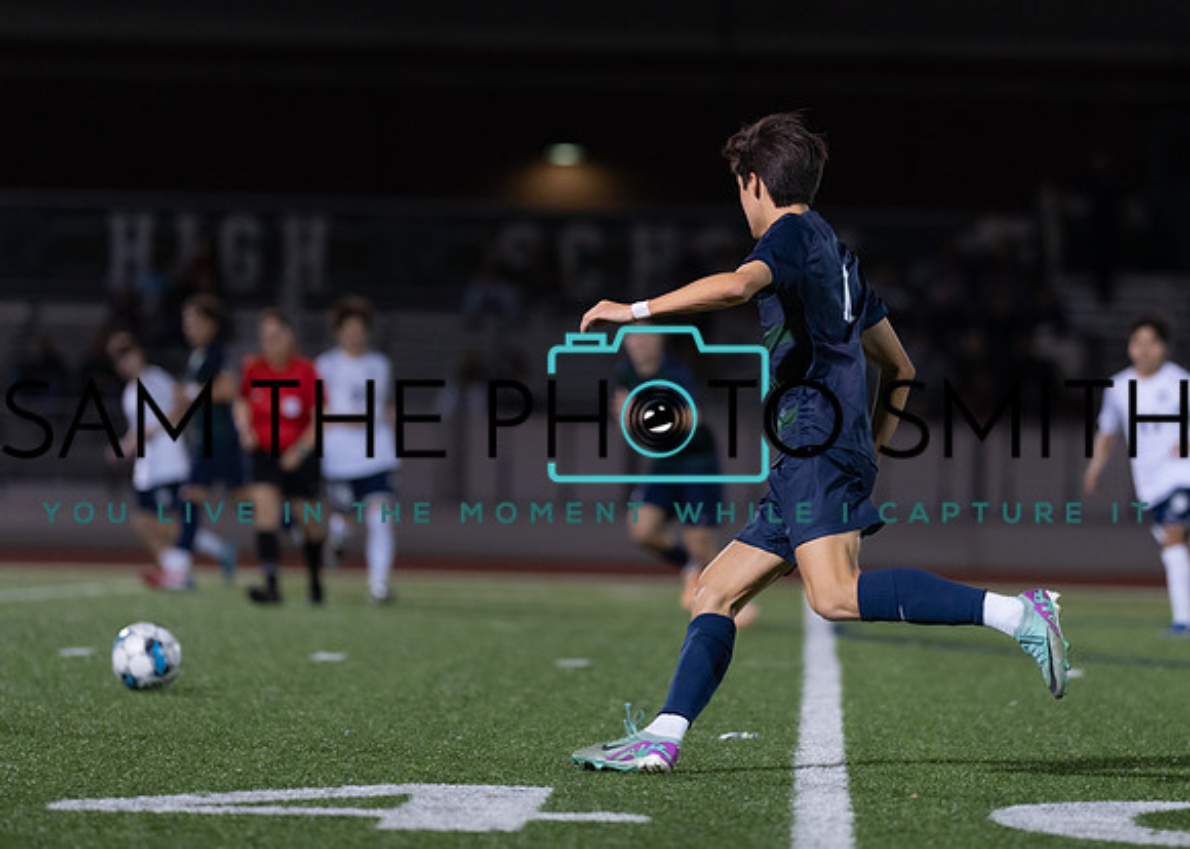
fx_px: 6769
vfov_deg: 7.2
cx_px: 677
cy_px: 346
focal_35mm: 200
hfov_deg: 10.0
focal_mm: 135
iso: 1250
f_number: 1.8
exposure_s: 1/1250
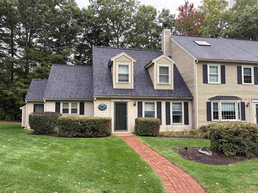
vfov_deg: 53.1
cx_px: 129
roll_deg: +0.6
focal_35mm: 26
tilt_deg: +4.3
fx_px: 194
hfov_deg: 67.3
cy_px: 96
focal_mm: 5.96
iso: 40
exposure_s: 1/236
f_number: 1.6
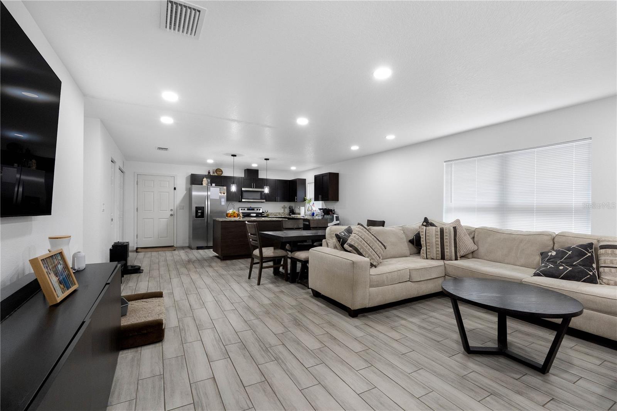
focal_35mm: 16
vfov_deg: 73.7
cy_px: 206
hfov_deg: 96.7
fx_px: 274
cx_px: 308
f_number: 8
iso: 1600
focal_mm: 16
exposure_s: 1/15
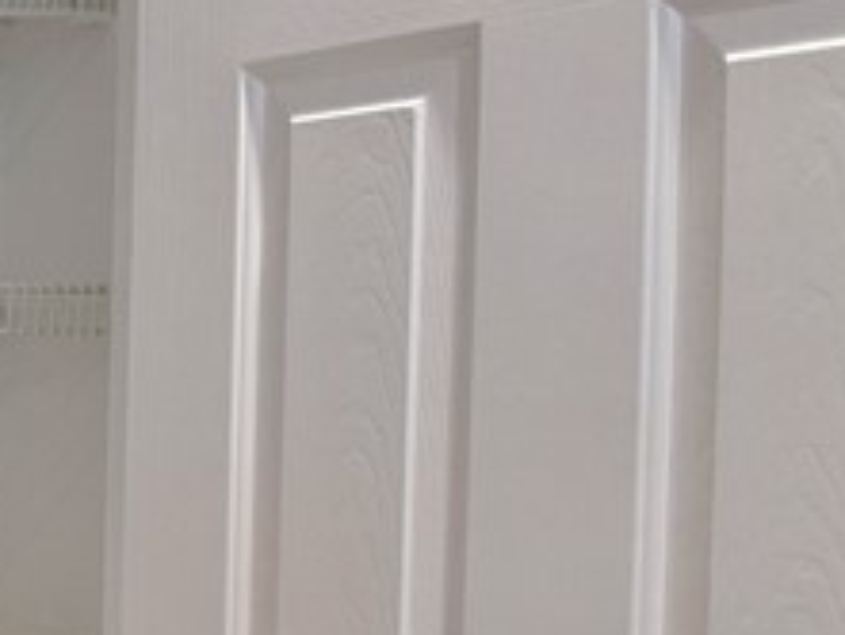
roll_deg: +0.4
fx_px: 2711
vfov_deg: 13.3
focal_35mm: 111
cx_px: -639
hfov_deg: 15.4
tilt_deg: -1.4
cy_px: 471
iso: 160
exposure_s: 1/120
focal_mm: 6.76
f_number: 1.78
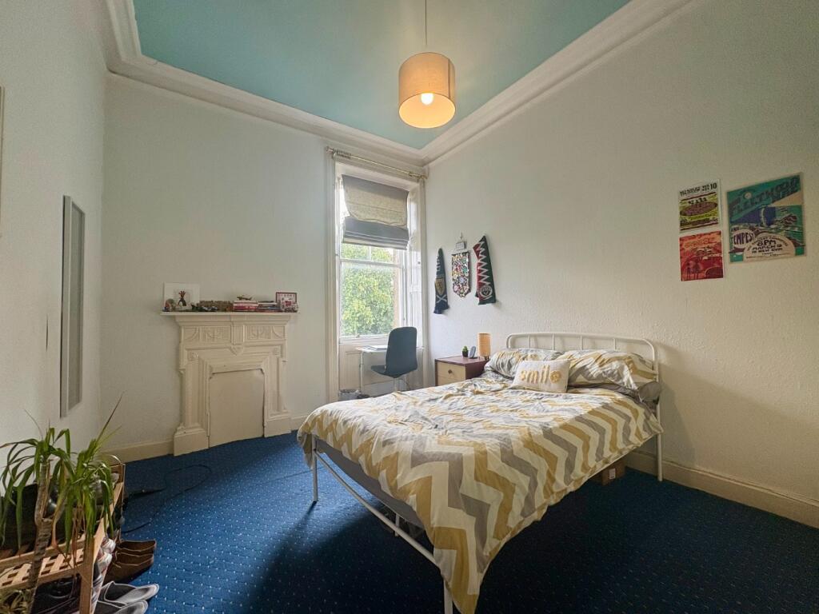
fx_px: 331
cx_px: 410
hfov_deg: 102.1
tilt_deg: +2.4
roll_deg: +1.7
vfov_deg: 85.7
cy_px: 307
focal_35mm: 14
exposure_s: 1/99
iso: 64
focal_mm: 2.22
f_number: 2.2
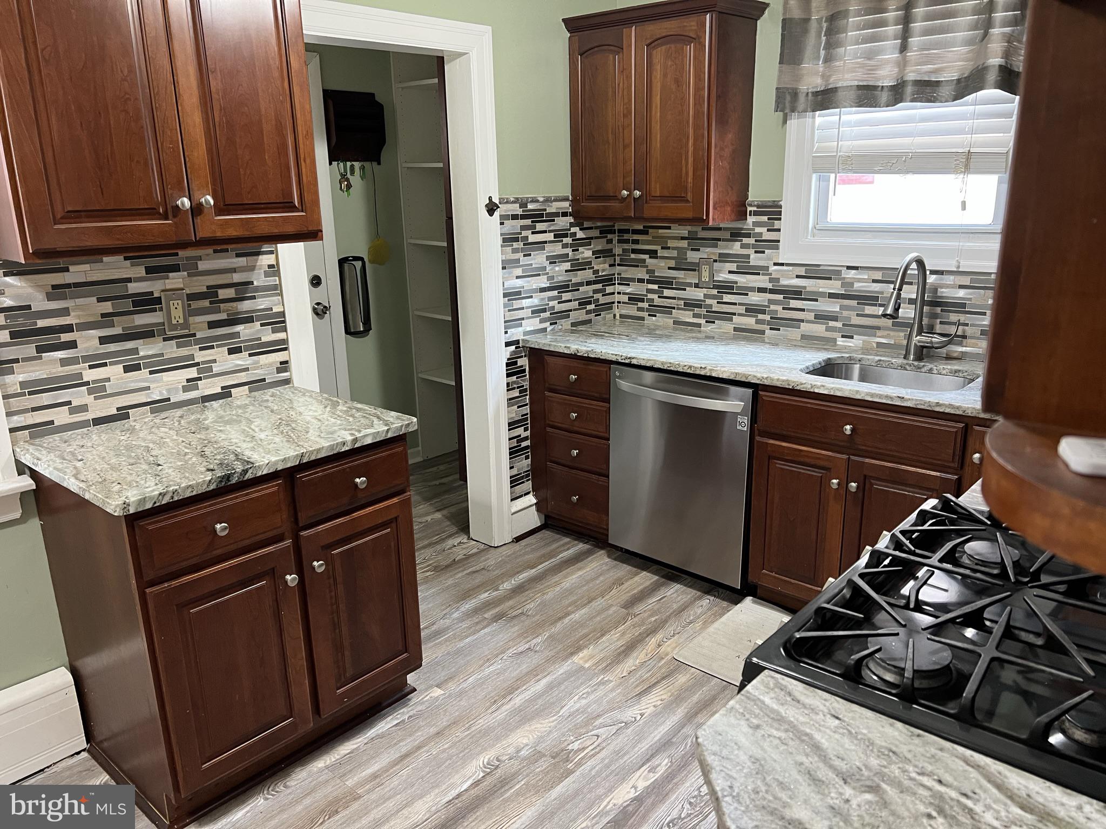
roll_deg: +0.7
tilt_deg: -15.1
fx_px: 831
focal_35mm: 26
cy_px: 414
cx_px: 553
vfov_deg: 53.1
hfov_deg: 67.3
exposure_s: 1/60
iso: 160
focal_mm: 5.7
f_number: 1.5
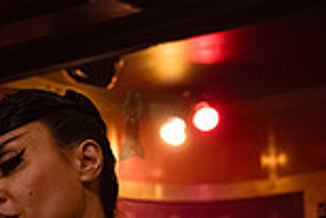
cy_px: 327
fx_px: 1196
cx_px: 131
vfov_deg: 10.1
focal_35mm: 132
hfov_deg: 15.5
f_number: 3.2
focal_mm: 35
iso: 16000
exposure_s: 1/400
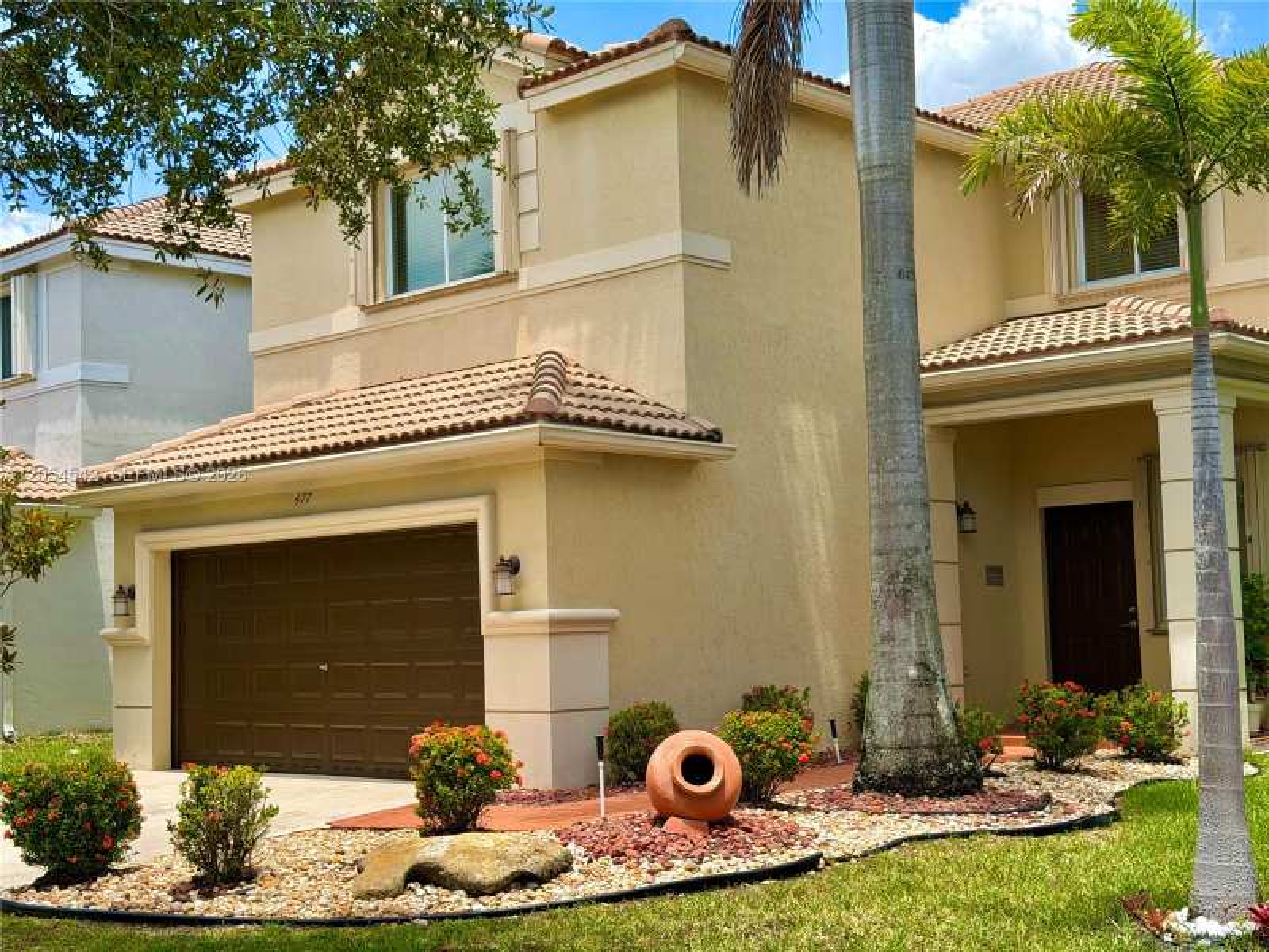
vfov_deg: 30.3
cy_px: 476
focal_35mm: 48
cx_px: 634
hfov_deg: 39.7
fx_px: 1760
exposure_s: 1/2762
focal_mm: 6.76
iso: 80
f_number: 1.78
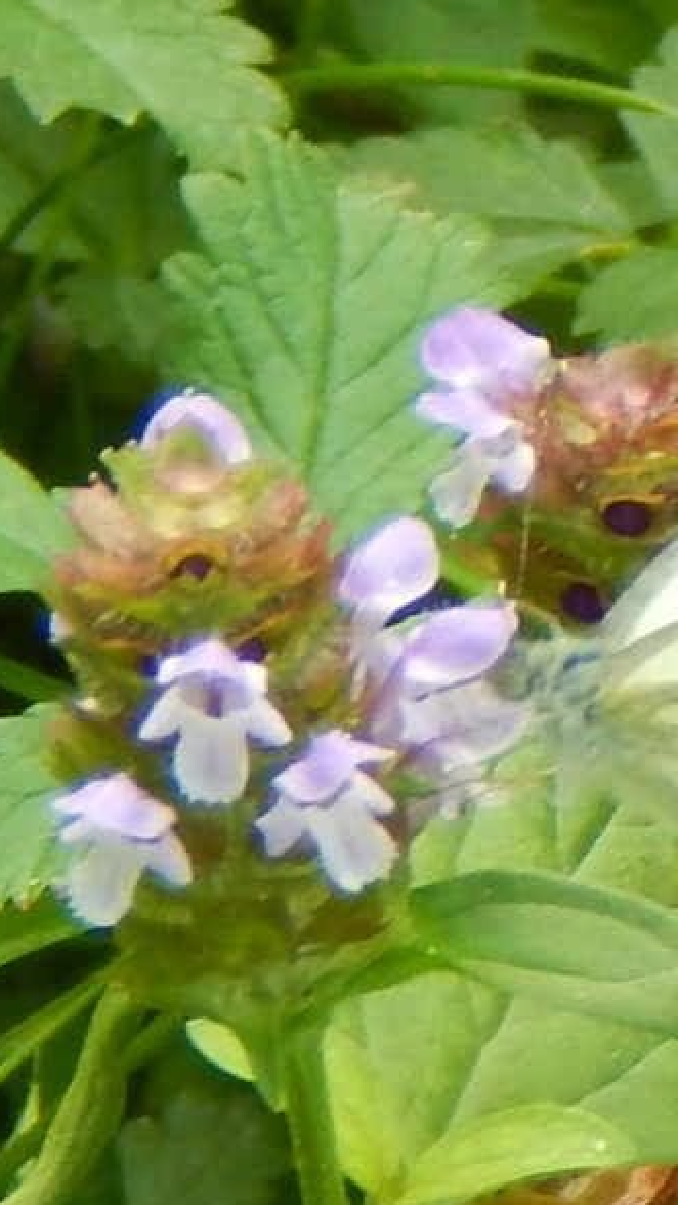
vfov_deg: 4.3
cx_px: 798
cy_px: 590
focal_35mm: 498
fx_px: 15907
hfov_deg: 2.4
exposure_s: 1/100
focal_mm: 56.5
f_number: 5.7
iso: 125
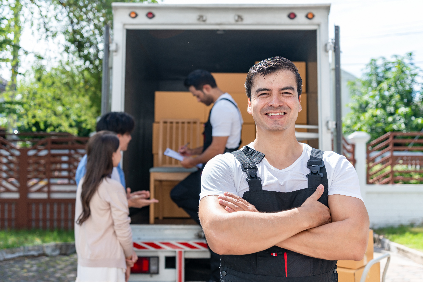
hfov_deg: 48.5
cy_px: 141
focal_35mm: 40
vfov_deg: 33.4
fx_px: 470
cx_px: 212
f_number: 2.8
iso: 200
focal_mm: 40
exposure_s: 1/1250
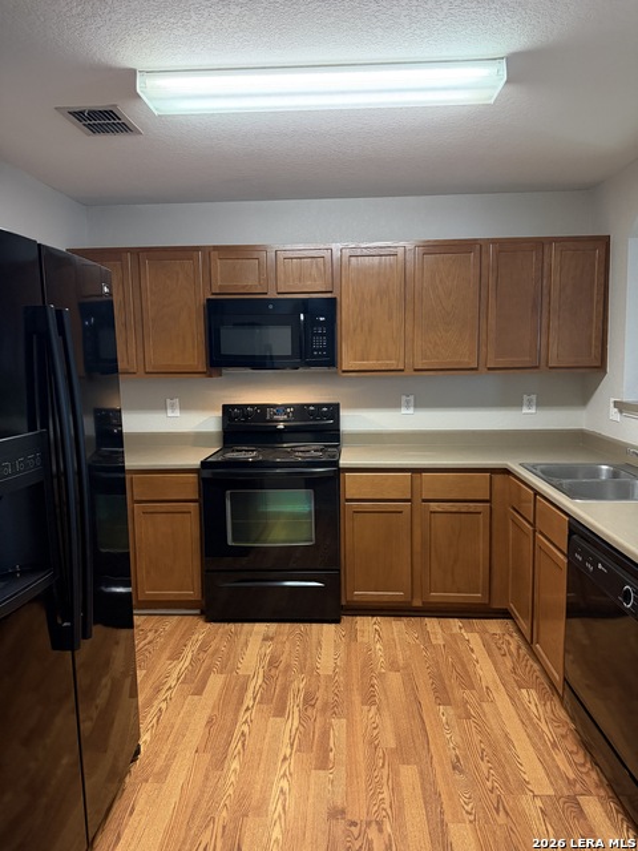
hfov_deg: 56.8
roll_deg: +1.5
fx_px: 590
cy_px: 426
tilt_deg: -5.7
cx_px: 319
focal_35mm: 24
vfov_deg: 71.6
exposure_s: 1/60
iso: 640
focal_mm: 6.76
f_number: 1.78
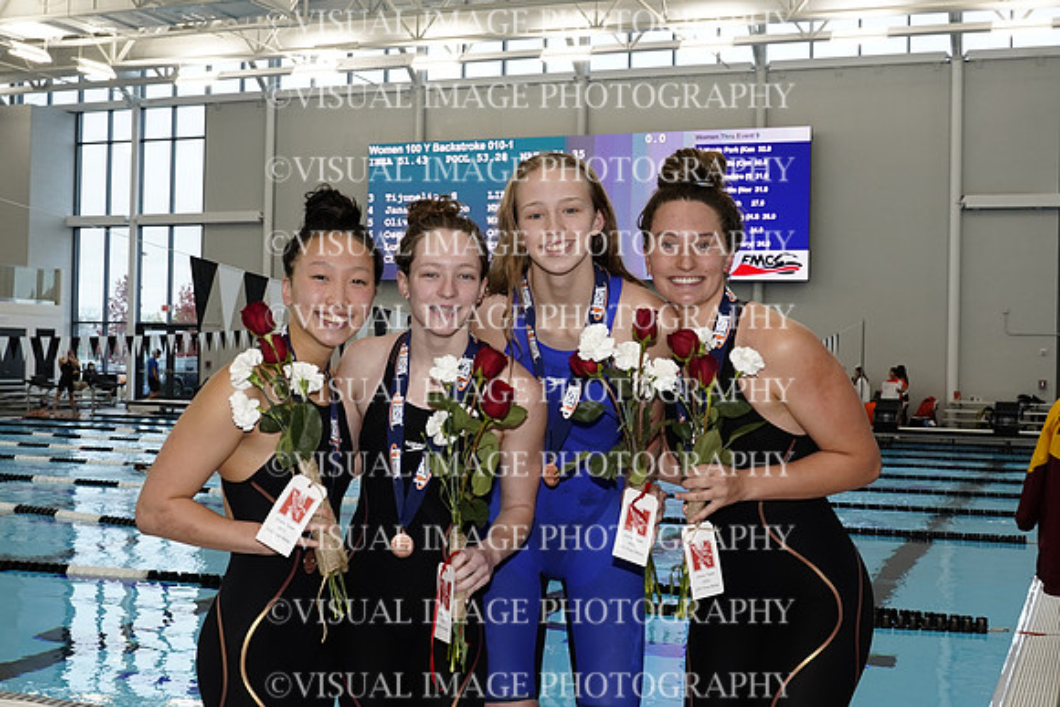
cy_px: 354
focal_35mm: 48
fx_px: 1414
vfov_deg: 28.1
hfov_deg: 41.1
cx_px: 530
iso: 1250
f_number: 5.6
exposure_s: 1/200
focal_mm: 32
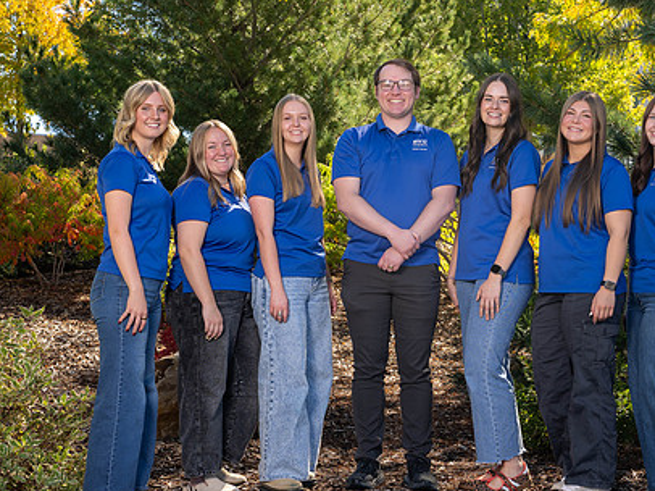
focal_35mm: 70
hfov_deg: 27.6
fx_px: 1324
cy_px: 232
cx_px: 432
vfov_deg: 21.0
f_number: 6.3
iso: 100
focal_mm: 42
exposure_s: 1/125
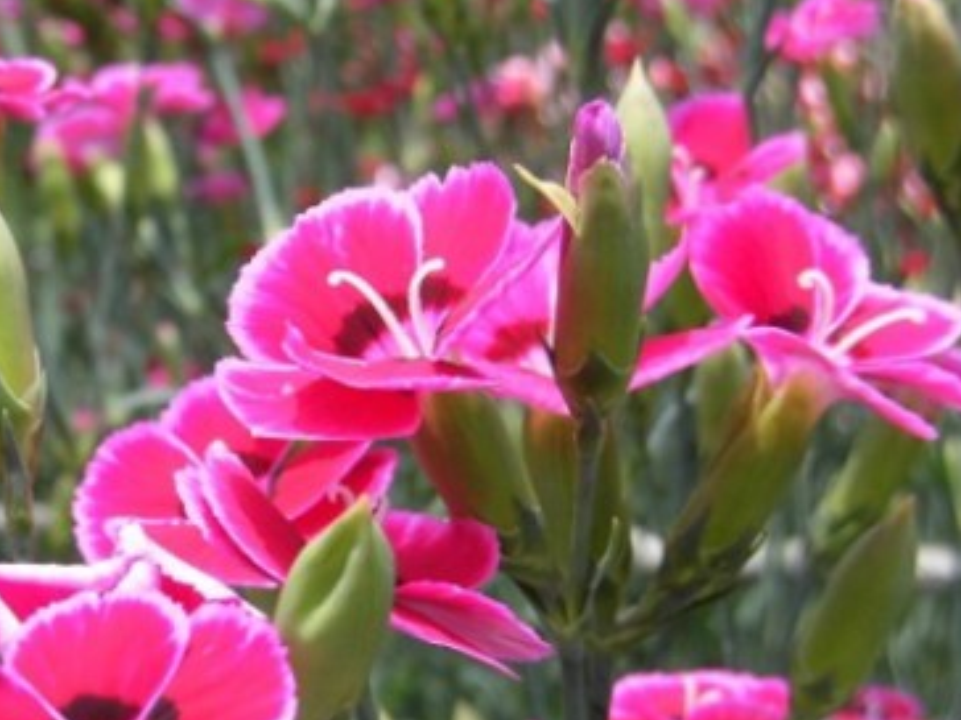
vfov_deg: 17.5
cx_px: 214
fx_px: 2332
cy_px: 485
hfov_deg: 23.0
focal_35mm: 84
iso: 100
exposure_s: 1/640
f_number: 4
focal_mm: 9.16
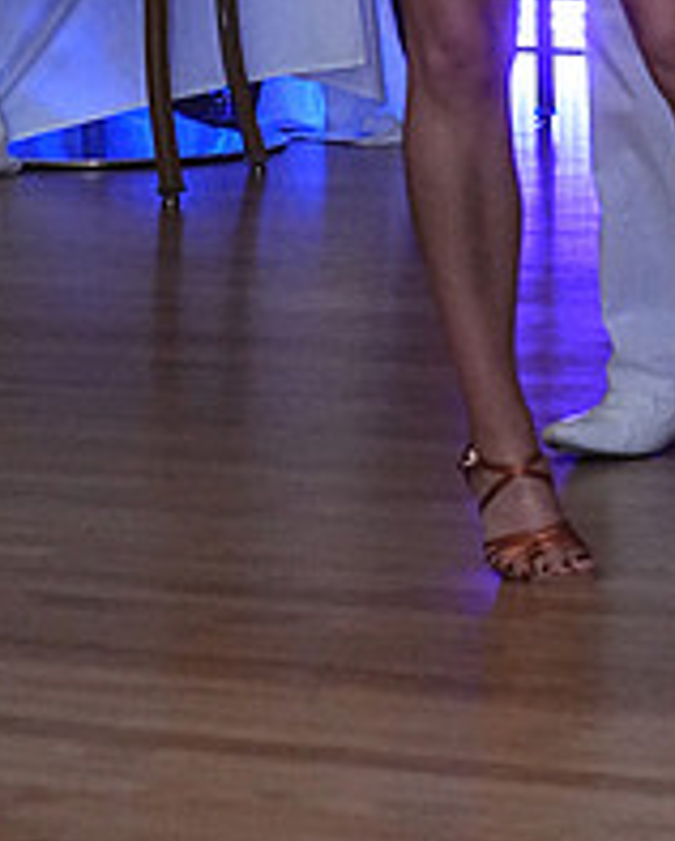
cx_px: 498
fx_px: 5859
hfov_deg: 6.6
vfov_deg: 8.1
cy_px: -269
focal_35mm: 235
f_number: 5.6
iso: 5000
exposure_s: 1/200
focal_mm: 57
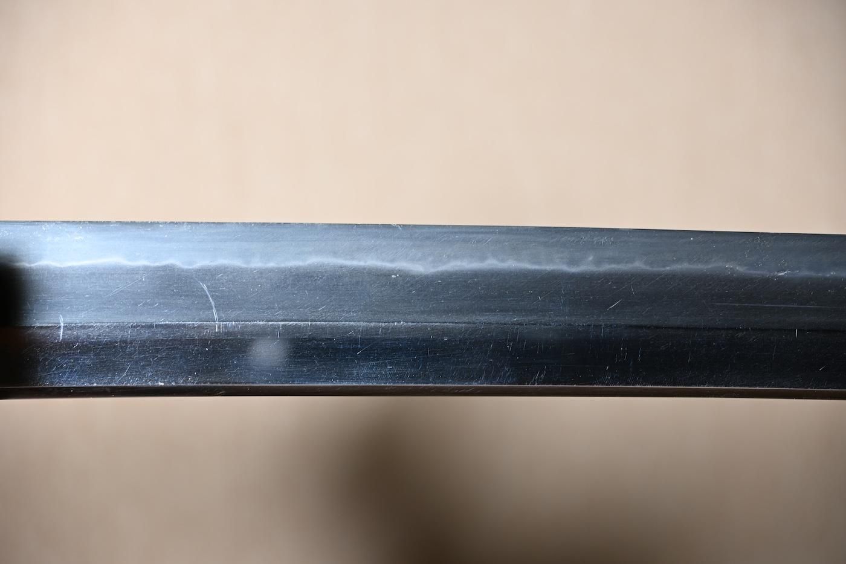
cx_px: 423
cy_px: 282
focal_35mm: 123
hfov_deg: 16.7
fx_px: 2890
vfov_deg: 11.1
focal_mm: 82
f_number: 5.3
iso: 100
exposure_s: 1/1.6
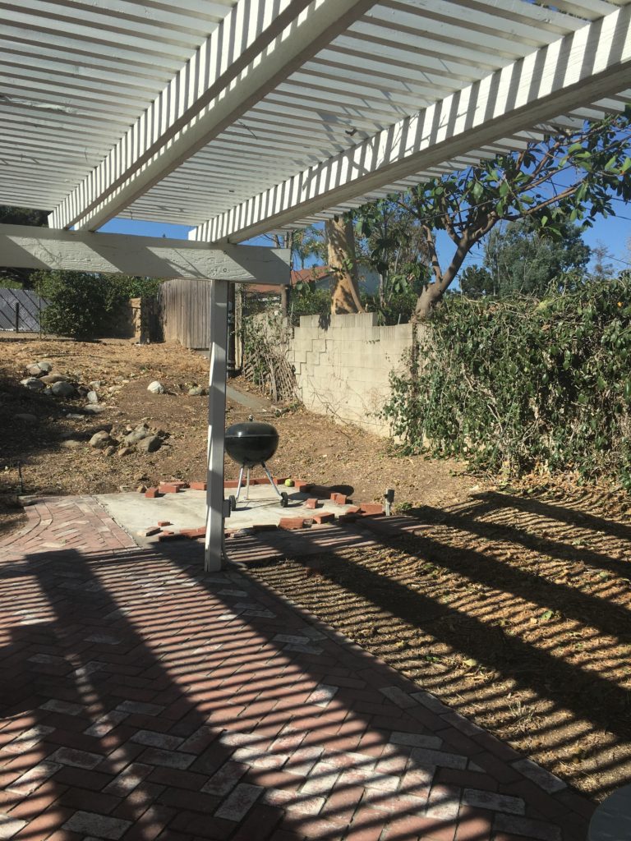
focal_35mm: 29
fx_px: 705
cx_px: 316
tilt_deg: -3.7
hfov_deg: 48.2
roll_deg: -0.6
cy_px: 420
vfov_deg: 61.7
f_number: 2.2
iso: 25
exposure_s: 1/1131
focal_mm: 4.15
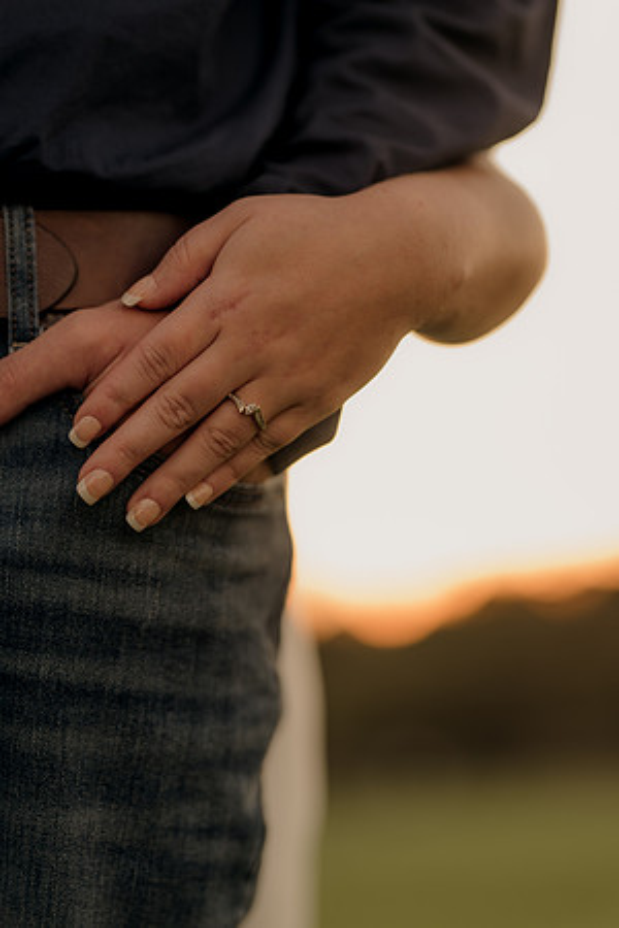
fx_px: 2192
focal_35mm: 85
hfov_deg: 16.1
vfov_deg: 23.9
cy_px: 464
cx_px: 310
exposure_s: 1/80
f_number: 1.8
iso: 100
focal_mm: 85
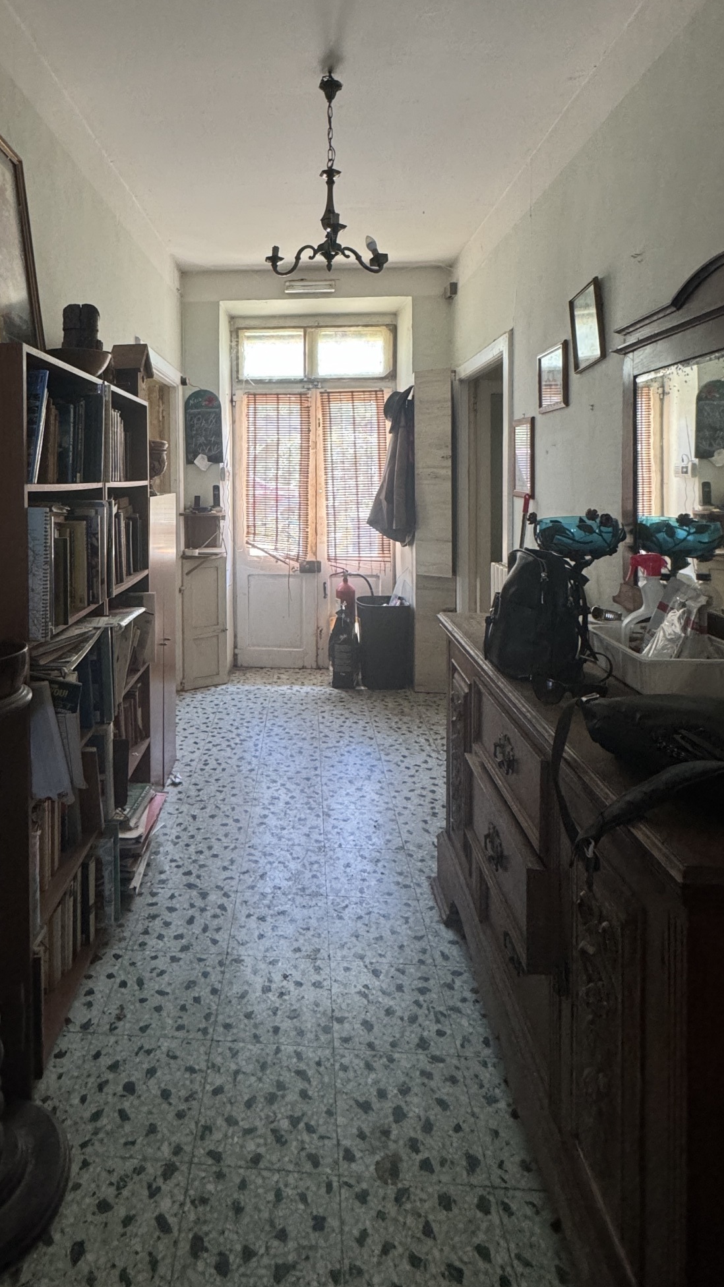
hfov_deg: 54.9
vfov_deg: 85.1
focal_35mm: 20
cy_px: 488
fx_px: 683
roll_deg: +0.8
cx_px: 248
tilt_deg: -0.8
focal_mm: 2.22
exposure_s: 1/50
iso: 320
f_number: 2.2
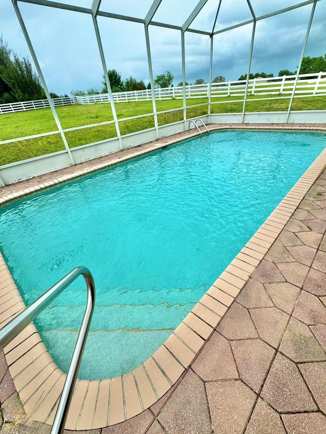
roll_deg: +7.7
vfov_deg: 98.1
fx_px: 188
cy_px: 224
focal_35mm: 15
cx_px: 163
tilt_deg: -32.5
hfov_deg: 81.7
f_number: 2.2
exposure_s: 1/1395
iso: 50
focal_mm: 2.22
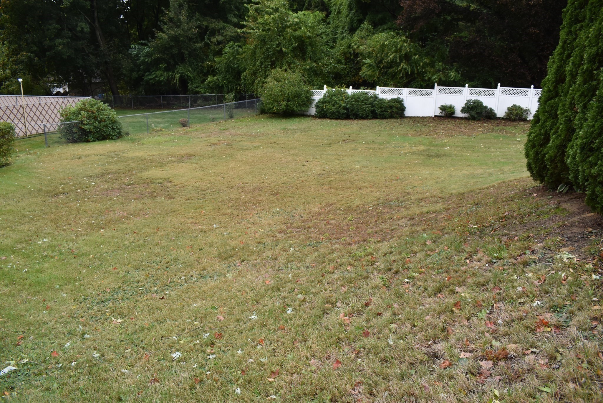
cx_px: 302
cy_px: 202
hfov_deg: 67.4
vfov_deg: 48.0
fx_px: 452
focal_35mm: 27
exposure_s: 1/250
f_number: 5.6
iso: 400
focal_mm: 18
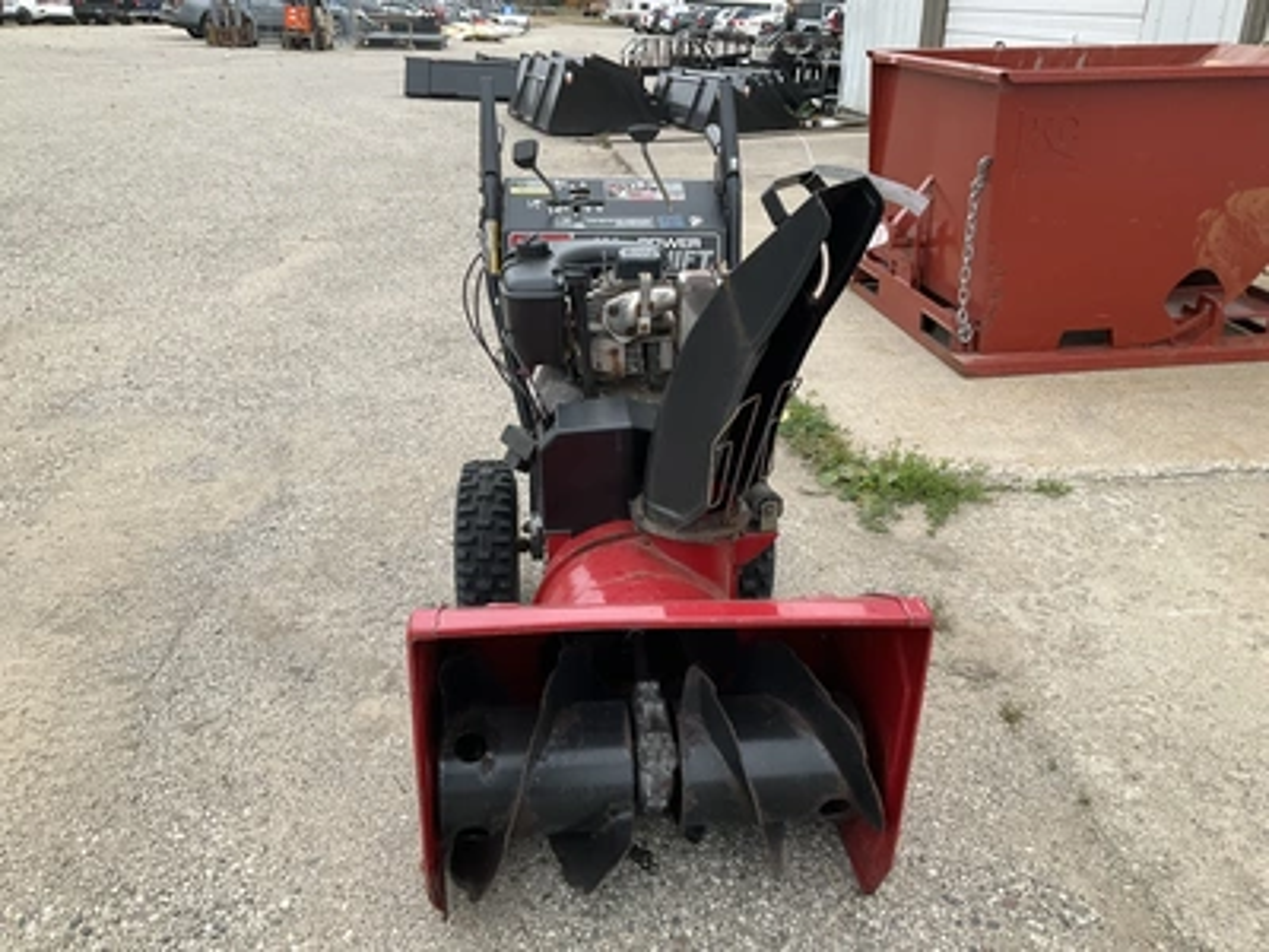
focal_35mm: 29
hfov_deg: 61.7
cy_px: 476
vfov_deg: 48.2
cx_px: 634
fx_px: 1063
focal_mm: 3
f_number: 1.8
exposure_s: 1/122
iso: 64
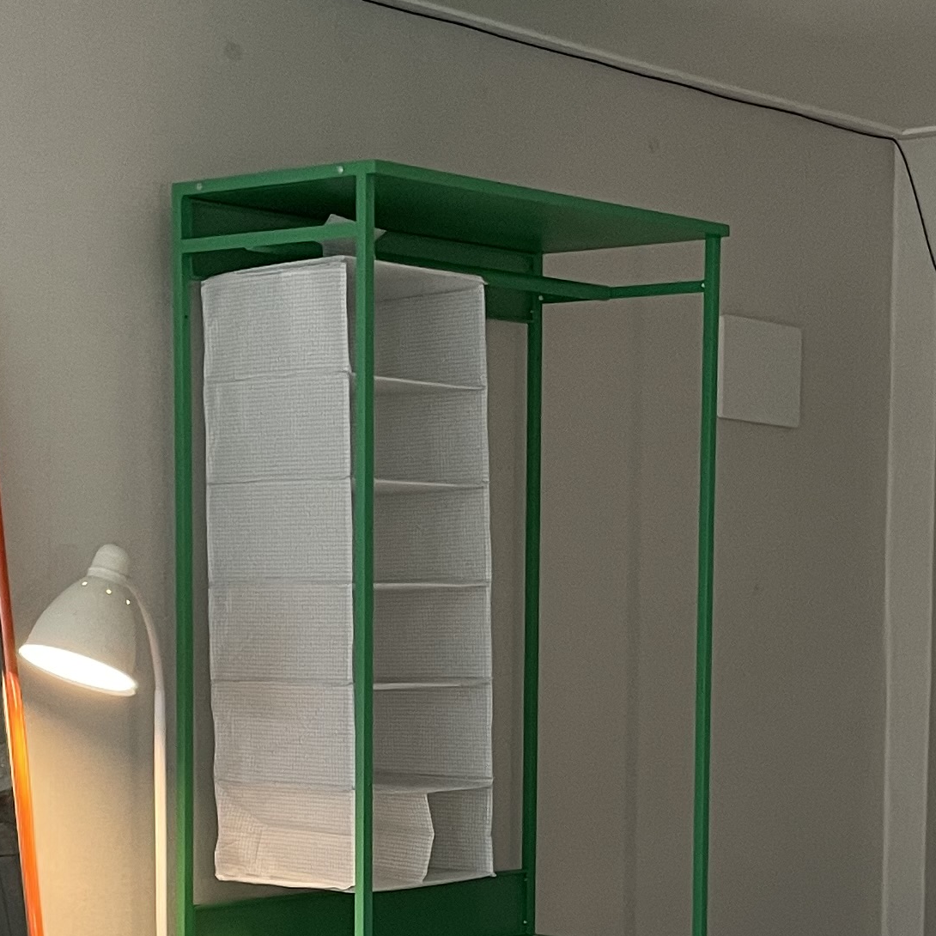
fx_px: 2600
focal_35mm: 85
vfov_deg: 19.9
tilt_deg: -5.4
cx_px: 599
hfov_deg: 20.4
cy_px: 879
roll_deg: -0.5
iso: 200
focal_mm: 4.2
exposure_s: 1/60
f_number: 1.6
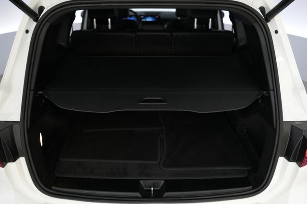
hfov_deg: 67.4
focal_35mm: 27
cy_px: 102
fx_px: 230
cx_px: 154
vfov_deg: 47.9
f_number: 2.8
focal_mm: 27
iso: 1600
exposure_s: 1/160
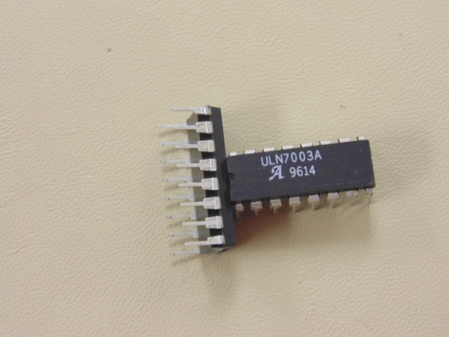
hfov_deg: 24.7
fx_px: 1025
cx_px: 224
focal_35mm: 79
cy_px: 168
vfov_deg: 18.7
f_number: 4.3
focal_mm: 14.1
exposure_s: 1/30
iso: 400
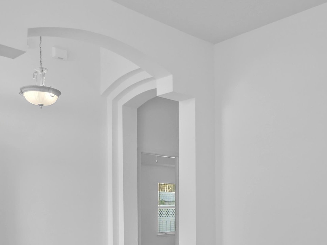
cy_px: 205
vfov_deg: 35.3
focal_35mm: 39
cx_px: 207
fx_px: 368
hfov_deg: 47.4
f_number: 4
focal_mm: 7
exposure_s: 1/40
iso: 400
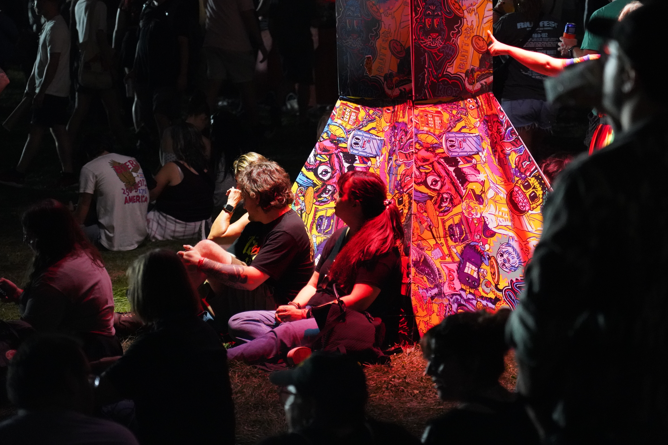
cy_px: 222
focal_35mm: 109
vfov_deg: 12.6
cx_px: 328
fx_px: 2022
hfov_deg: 18.8
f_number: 4
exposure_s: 1/160
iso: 12800
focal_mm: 105
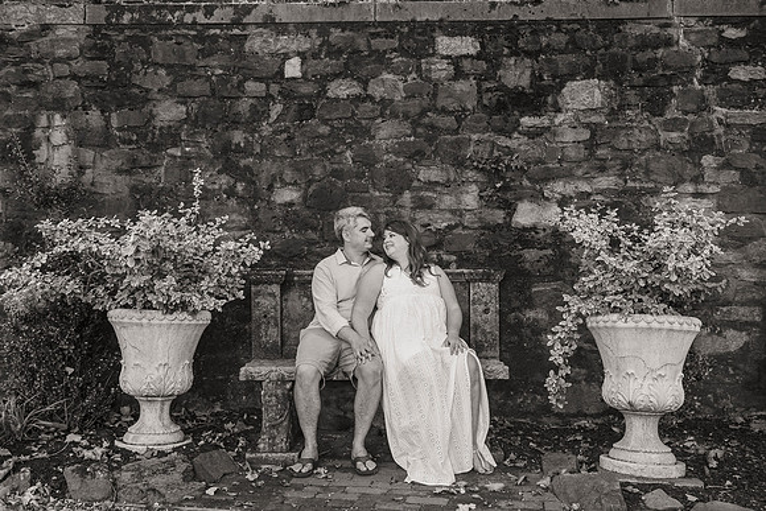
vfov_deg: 36.1
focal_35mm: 37
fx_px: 785
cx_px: 384
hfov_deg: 52.0
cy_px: 250
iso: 1600
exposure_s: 1/100
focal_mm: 35
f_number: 4.5
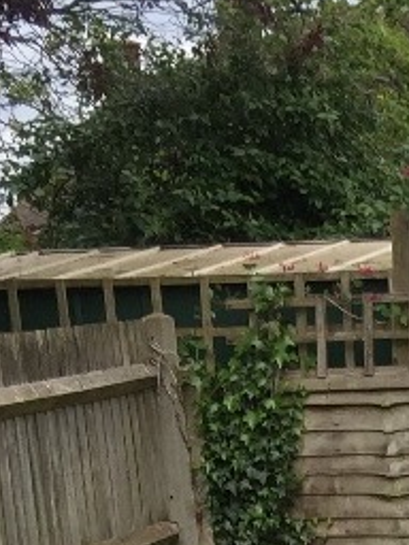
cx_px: 694
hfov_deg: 10.4
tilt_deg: -16.1
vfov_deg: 13.1
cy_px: 977
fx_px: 2143
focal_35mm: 136
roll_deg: +2.4
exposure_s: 1/694
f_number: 2.2
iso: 32
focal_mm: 4.15
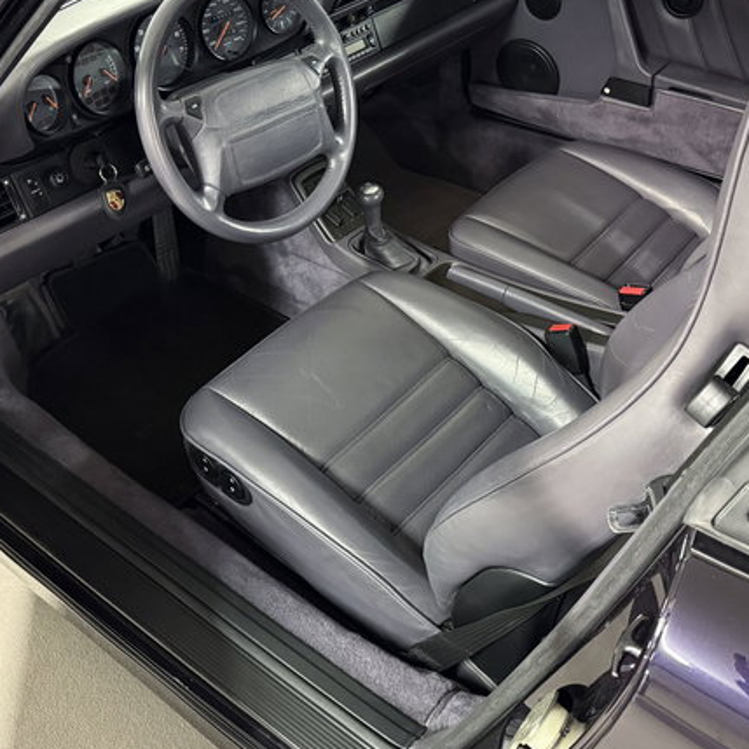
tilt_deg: -35.4
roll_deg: +2.2
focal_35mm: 38
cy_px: 285
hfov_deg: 43.9
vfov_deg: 43.5
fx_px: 930
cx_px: 375
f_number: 1.78
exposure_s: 1/33
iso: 800
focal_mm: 6.76
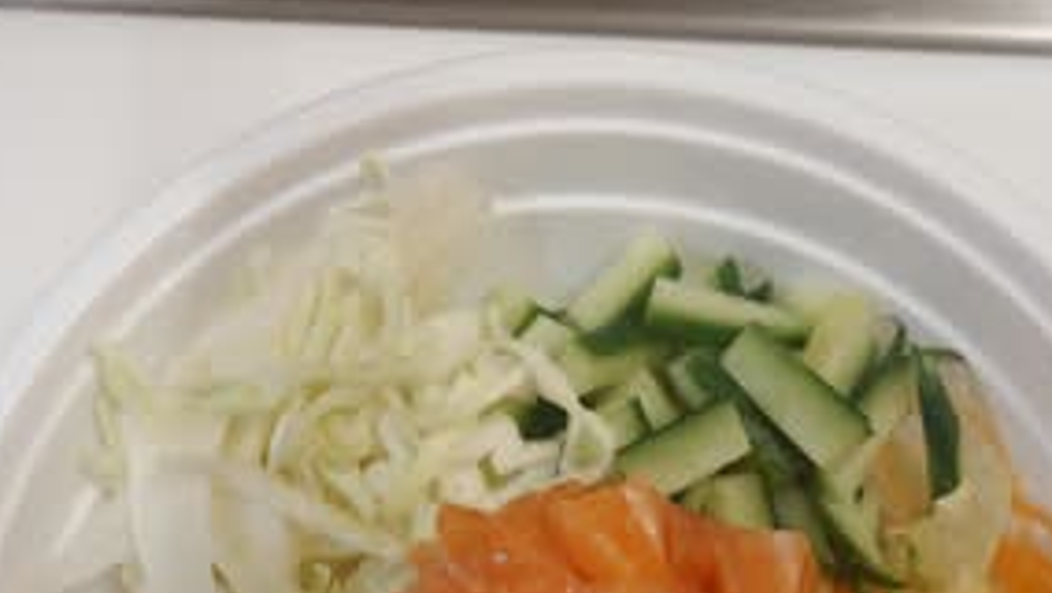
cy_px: 786
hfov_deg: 38.5
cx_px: 526
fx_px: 1507
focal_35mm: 54
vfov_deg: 20.2
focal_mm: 5.23
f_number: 1.8
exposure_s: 1/60
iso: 160
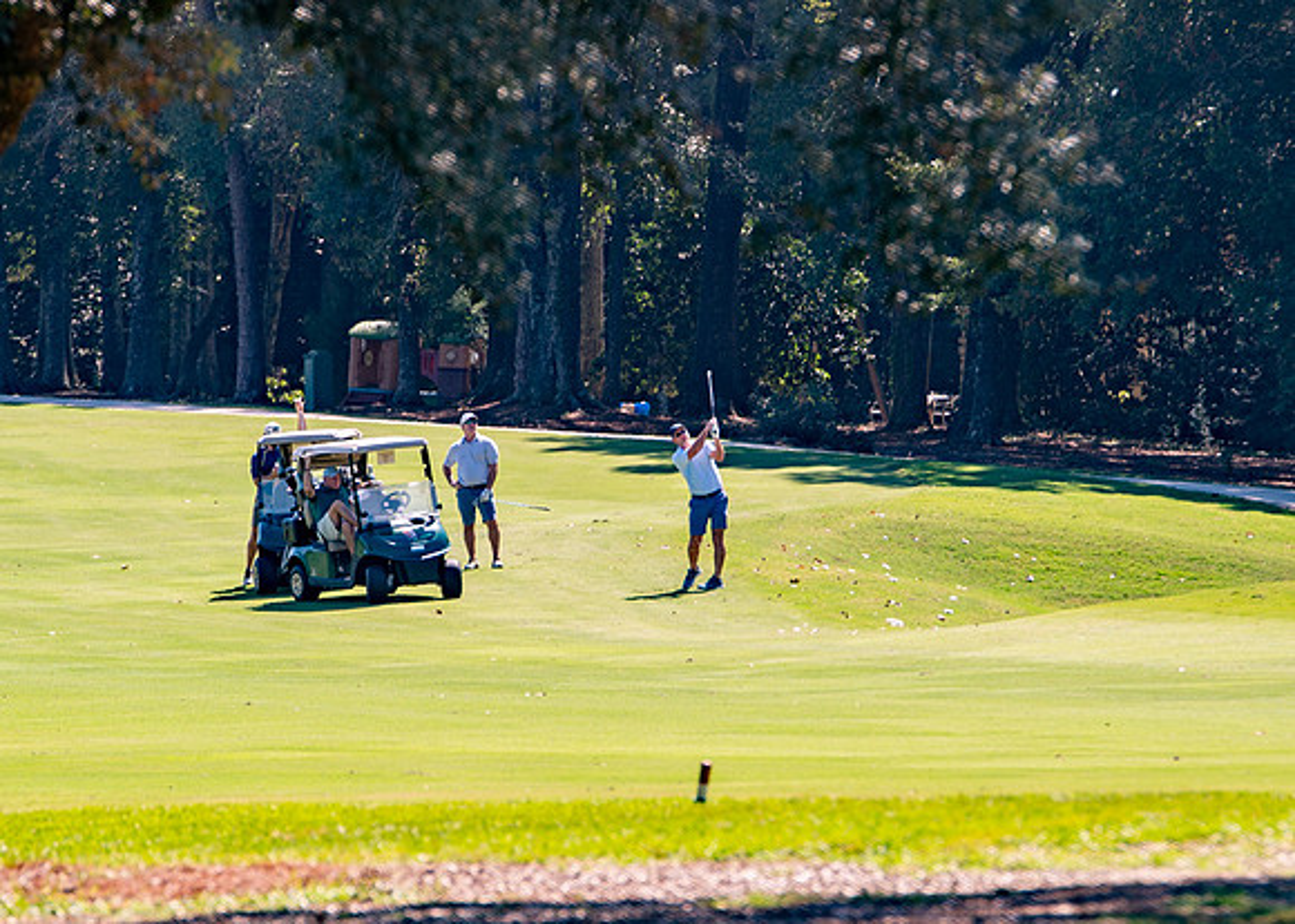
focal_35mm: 370
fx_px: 13610
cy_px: 580
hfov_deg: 5.4
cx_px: 658
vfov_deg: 3.9
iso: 100
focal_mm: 200
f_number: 4
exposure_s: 1/640
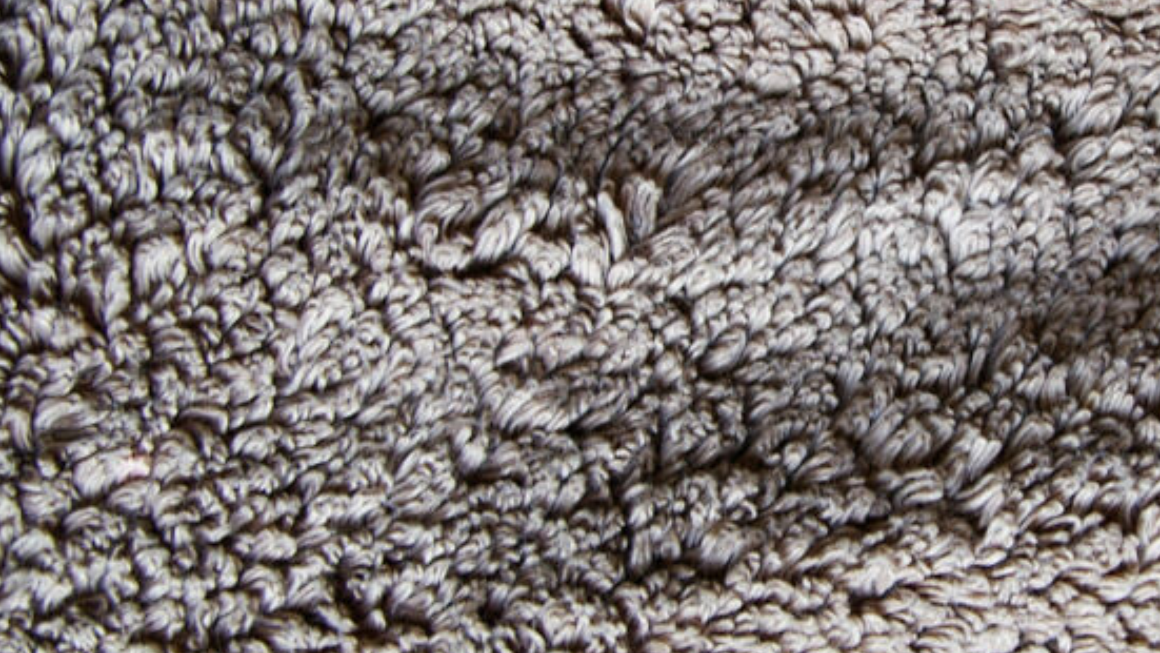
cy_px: 239
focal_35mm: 94
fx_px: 2891
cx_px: 933
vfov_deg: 12.9
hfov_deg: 22.4
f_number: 4
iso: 200
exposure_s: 1/20
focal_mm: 30
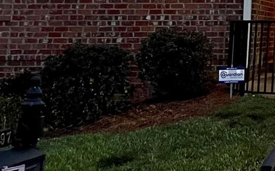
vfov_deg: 11.8
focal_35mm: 104
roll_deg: +0.2
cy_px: -119
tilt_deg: +10.6
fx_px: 779
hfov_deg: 17.6
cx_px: 434
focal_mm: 5.1
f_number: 1.6
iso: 640
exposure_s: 1/40
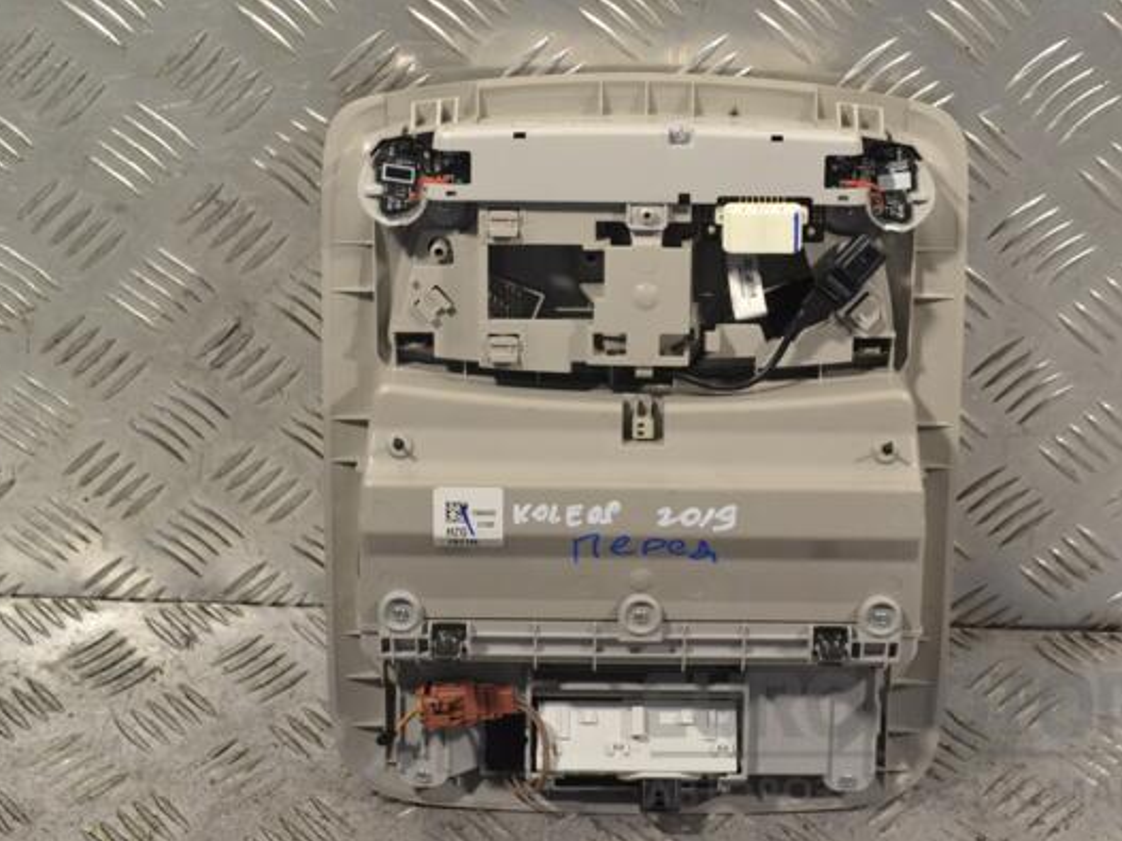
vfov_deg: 21.3
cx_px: 605
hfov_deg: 28.2
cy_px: 422
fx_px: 2236
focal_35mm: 69
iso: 3200
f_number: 9
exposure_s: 1/320
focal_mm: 42
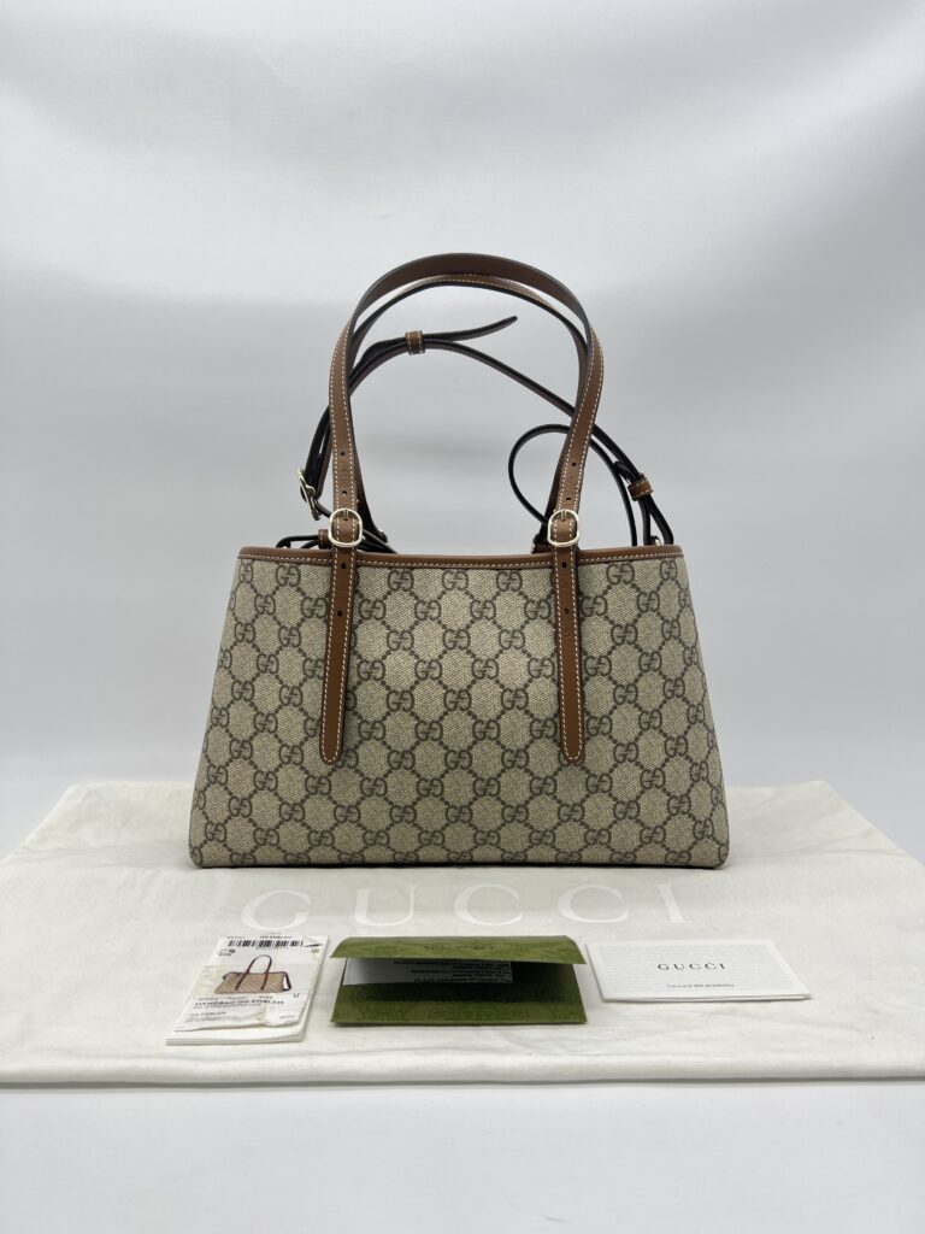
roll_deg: -0.1
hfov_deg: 53.1
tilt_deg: -6.6
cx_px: 462
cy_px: 617
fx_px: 926
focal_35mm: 26
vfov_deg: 67.3
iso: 32
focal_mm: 5.7
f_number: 1.5
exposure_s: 1/122
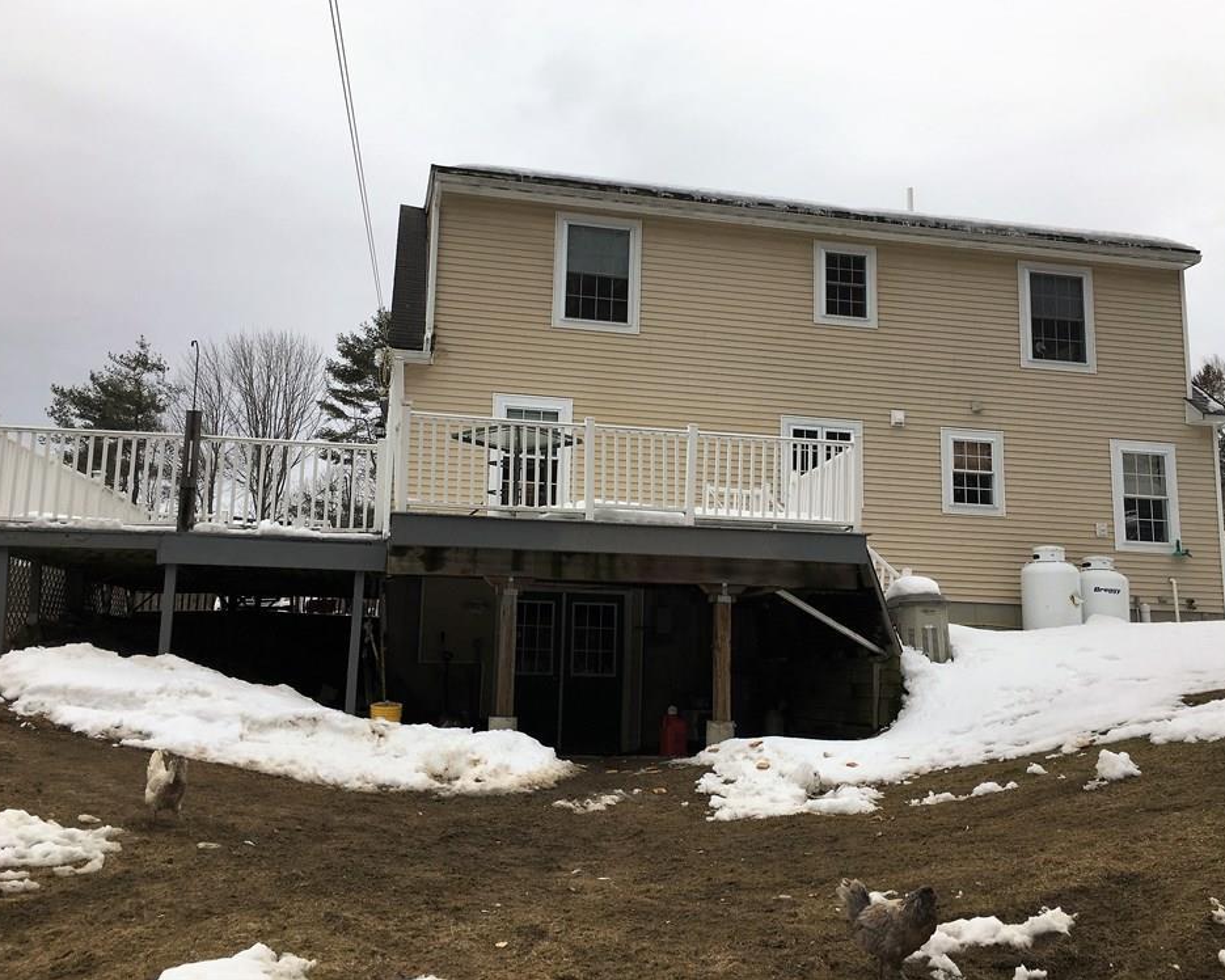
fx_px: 1124
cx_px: 637
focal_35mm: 31
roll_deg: -1.5
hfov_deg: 57.2
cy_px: 480
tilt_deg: +11.5
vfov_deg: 47.1
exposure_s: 1/1261
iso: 25
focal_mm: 4.15
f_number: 2.2
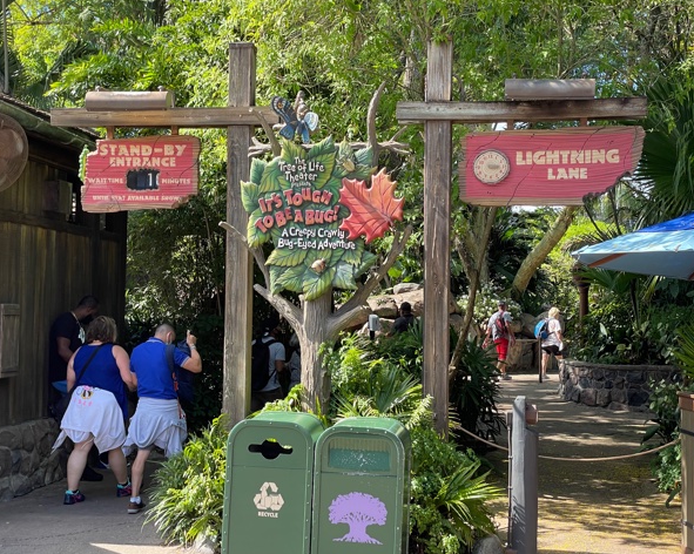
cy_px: 275
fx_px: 1129
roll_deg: -0.4
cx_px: 349
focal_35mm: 55
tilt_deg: +2.9
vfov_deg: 27.6
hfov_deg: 34.2
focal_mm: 6
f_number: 2
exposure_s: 1/226
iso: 25
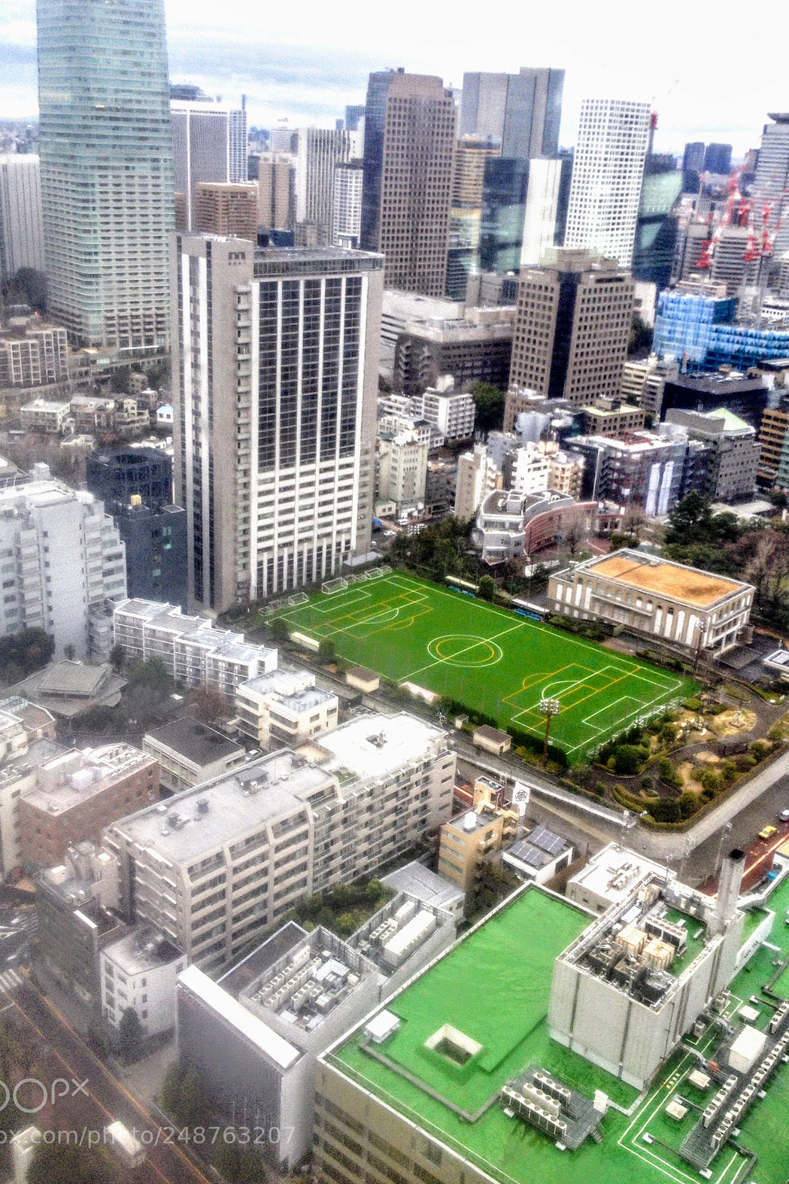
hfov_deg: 35.9
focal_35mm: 37
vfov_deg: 51.9
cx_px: 354
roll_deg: -1.0
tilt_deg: -24.5
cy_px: 593
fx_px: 1217
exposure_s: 1/120
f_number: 2.4
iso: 50
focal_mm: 4.28
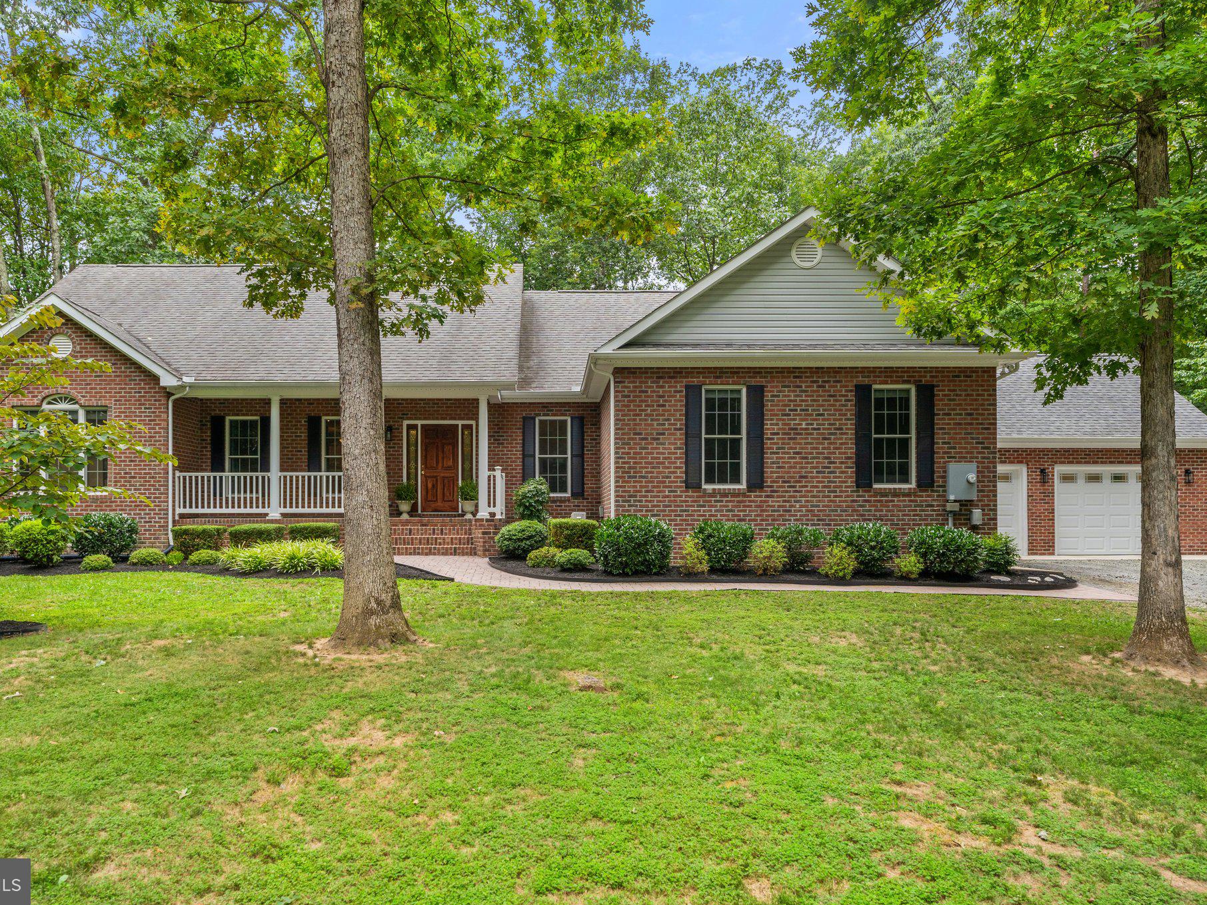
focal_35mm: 25
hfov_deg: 69.1
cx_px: 565
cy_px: 452
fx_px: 876
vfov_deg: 54.7
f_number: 9
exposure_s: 1/80
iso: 500
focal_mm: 23.1
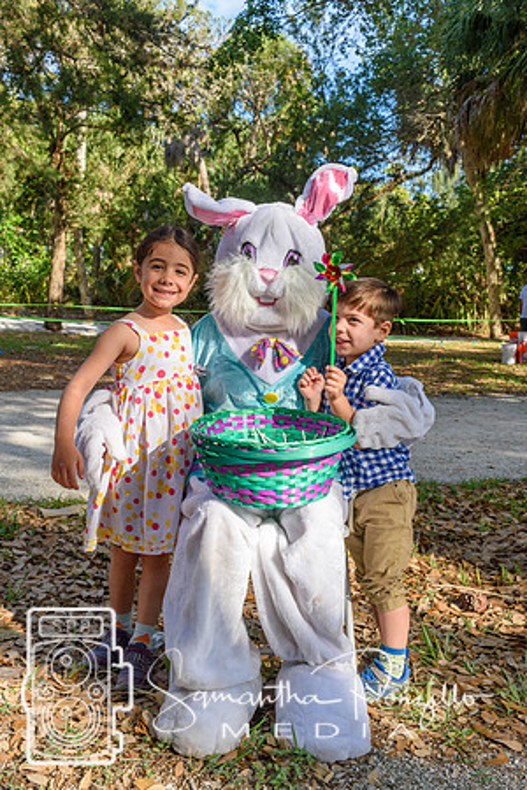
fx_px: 790
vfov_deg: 53.1
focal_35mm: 36
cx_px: 264
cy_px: 395
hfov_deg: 36.9
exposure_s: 1/320
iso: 200
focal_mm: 24
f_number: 9
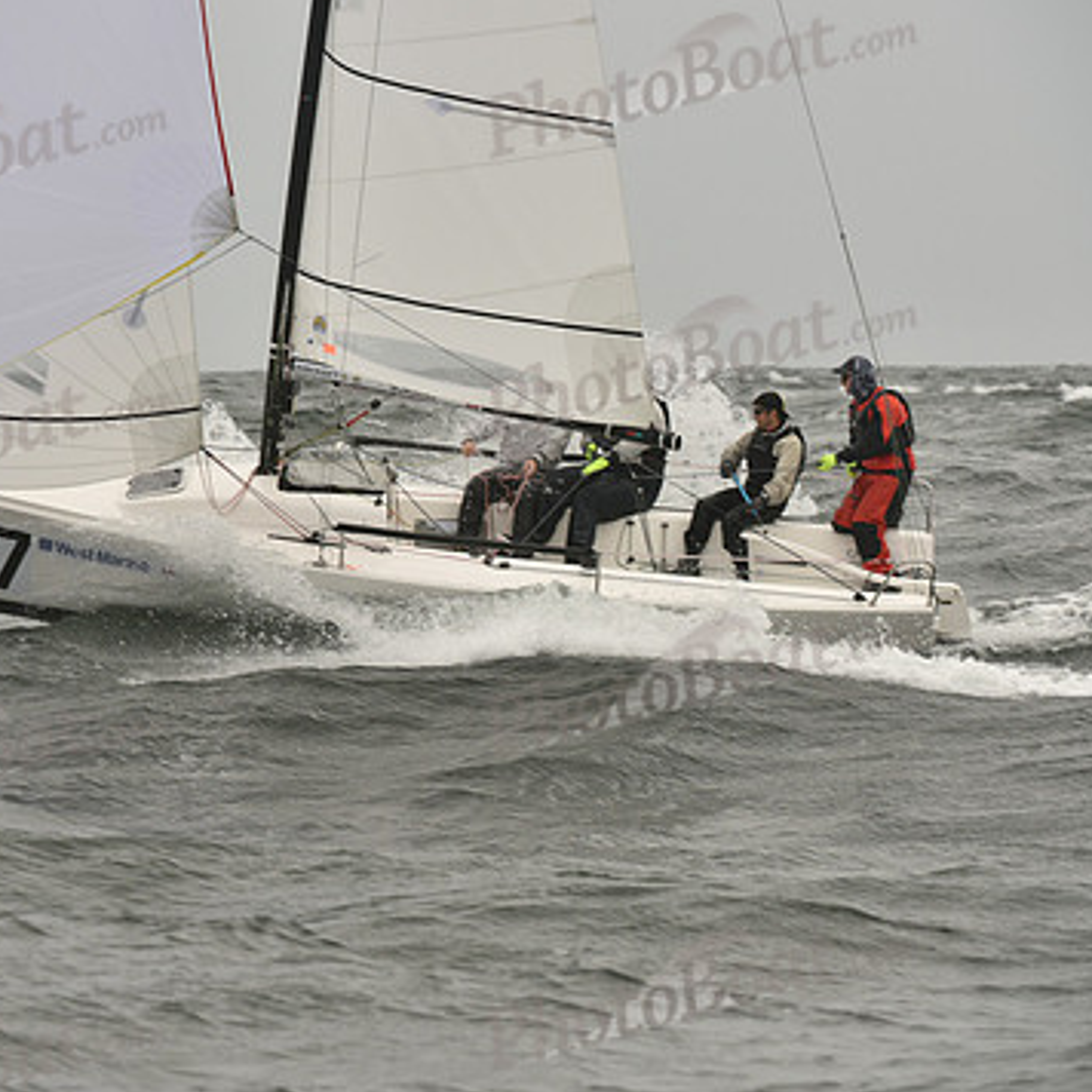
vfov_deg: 6.3
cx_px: 328
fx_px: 9886
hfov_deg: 6.3
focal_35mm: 277
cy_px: 563
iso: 400
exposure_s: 1/1250
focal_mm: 200
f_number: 7.1
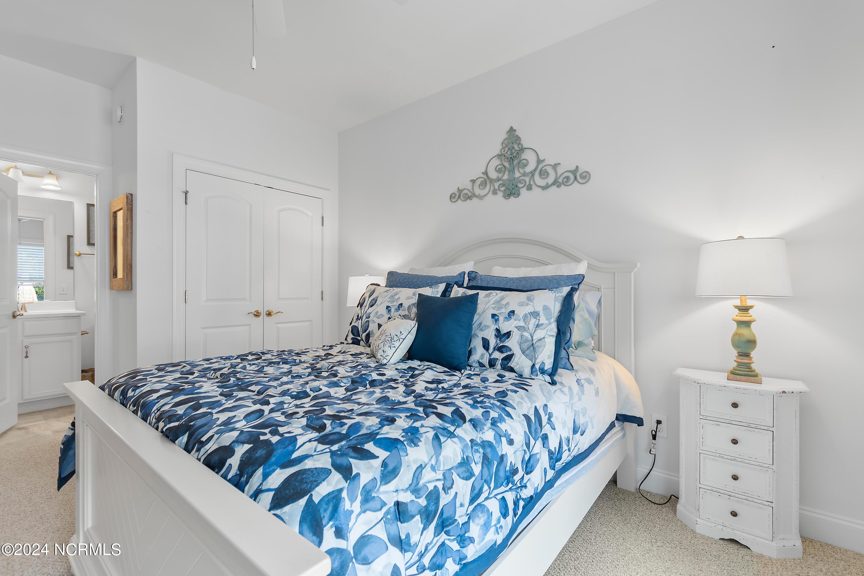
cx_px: 432
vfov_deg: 77.3
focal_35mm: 15
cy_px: 288
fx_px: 360
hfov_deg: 100.4
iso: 100
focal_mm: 10
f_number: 4.5
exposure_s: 1/4
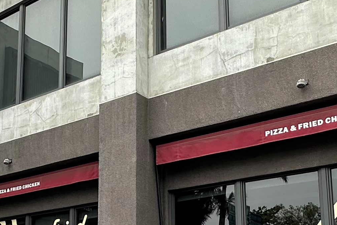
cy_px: 222
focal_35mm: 58
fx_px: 543
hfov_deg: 33.9
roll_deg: -1.0
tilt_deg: +9.4
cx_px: 94
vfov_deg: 22.5
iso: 40
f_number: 2.2
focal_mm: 2.22
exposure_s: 1/327
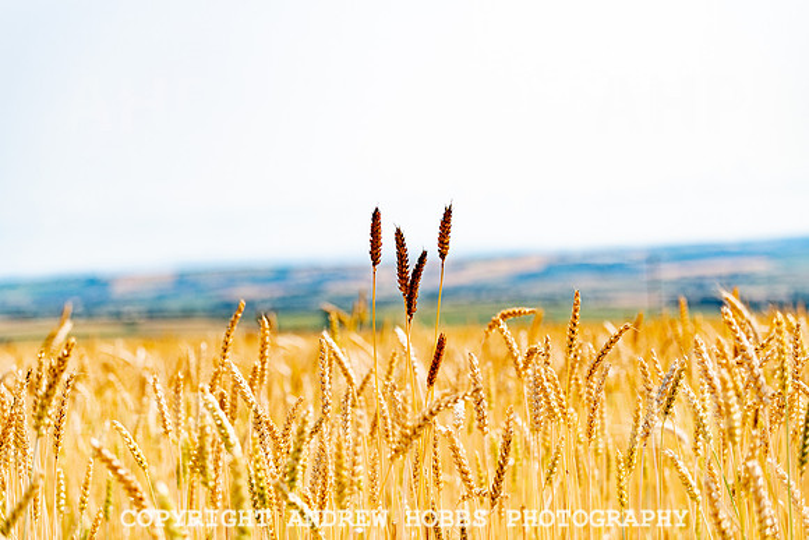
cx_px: 398
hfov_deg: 28.4
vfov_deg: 19.2
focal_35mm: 71
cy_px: 265
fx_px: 1600
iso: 64
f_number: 3.2
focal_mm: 70
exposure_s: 1/6400
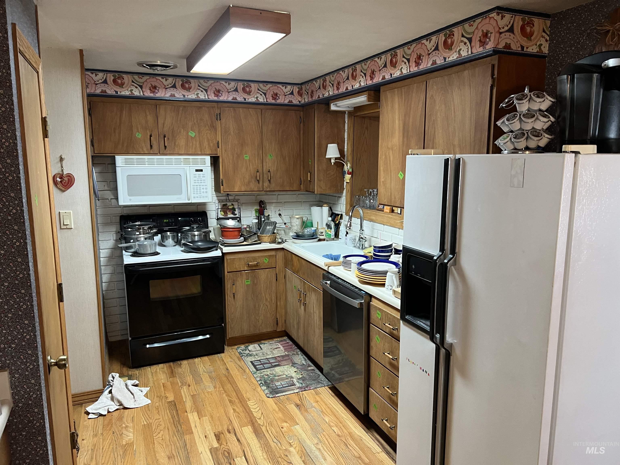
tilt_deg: -10.5
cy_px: 232
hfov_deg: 67.3
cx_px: 310
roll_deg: -0.4
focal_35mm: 26
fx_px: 466
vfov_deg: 53.1
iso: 250
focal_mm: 5.7
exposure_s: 1/60
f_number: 1.5
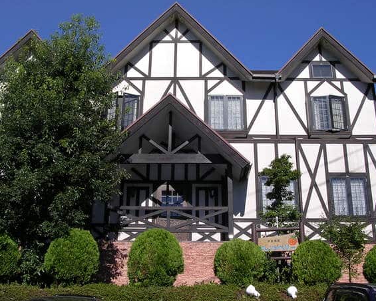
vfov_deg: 35.7
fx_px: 467
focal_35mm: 42
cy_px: 147
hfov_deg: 43.8
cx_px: 191
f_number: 5.6
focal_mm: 5.8
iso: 100
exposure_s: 1/339
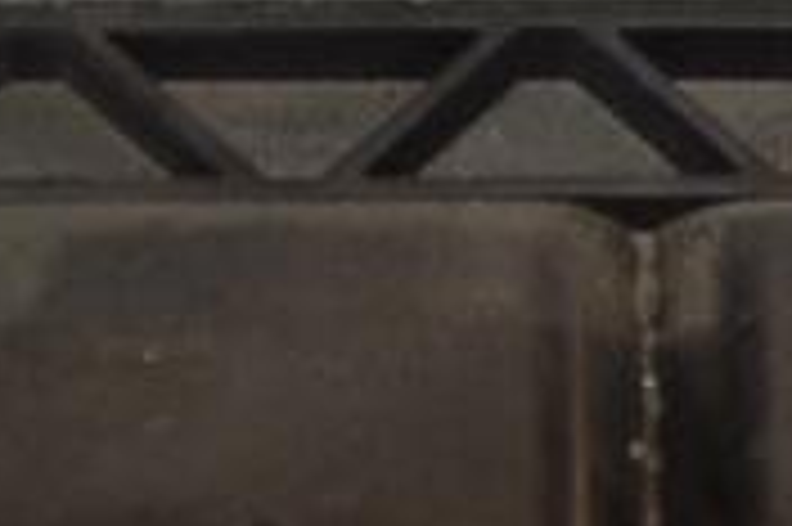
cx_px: 918
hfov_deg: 3.8
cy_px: -333
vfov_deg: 2.6
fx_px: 11796
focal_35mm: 537
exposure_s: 1/200
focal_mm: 105
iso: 800
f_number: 6.3
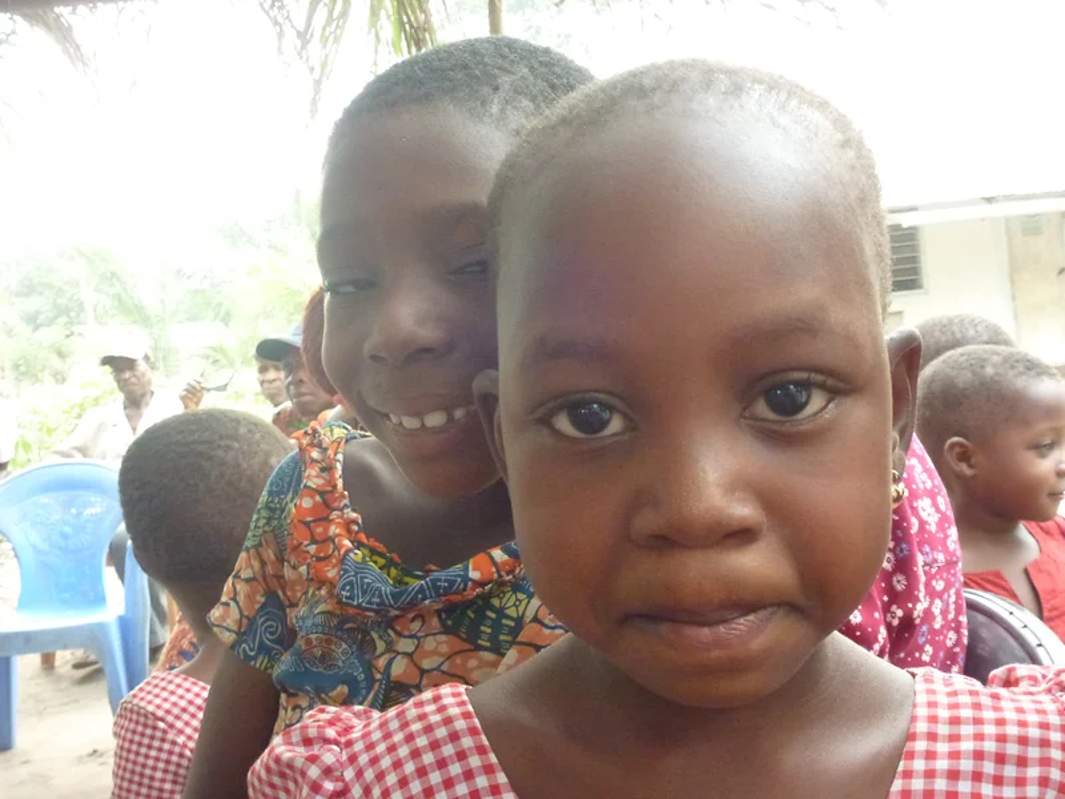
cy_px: 400
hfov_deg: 55.4
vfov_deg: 42.9
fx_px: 1015
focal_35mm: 33
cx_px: 532
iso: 800
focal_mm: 5.9
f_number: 3.6
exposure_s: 1/125
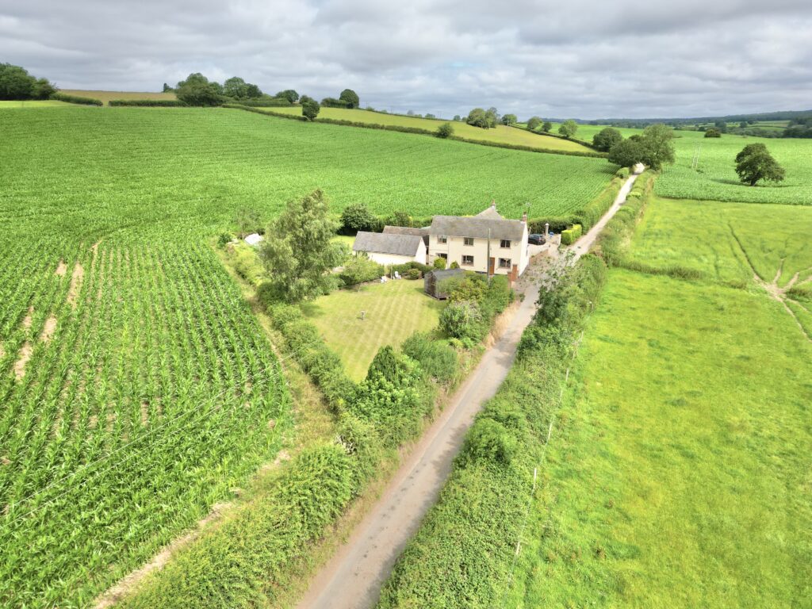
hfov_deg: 71.6
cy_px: 304
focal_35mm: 24
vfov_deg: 56.8
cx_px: 406
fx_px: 563
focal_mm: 6.72
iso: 110
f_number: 1.7
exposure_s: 1/2500
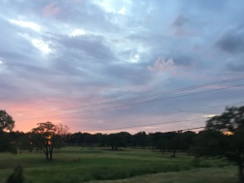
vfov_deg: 34.0
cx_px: 134
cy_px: 118
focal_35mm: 42
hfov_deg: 44.8
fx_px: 296
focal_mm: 4.15
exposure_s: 1/30
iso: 50
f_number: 2.2
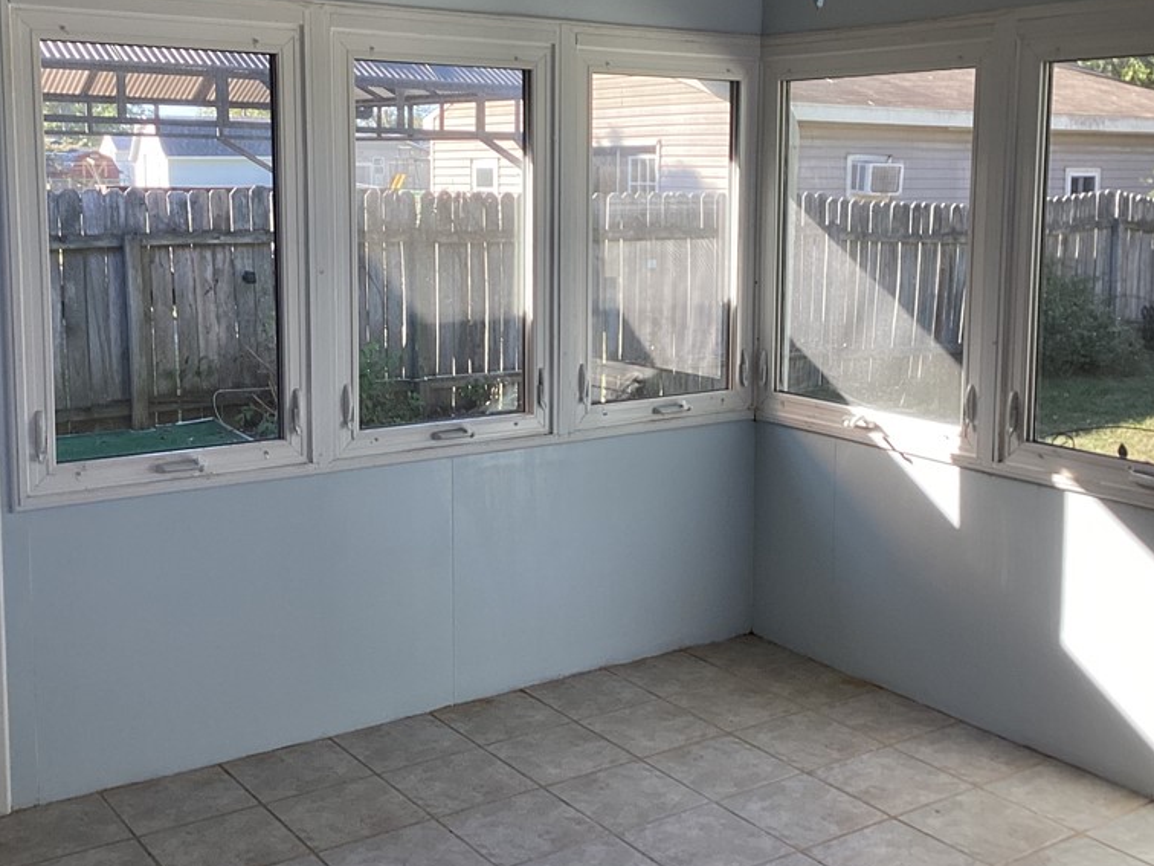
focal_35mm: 42
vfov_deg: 34.2
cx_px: 608
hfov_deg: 44.8
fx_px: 1400
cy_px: 325
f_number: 2.4
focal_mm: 3.3
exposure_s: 1/120
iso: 64
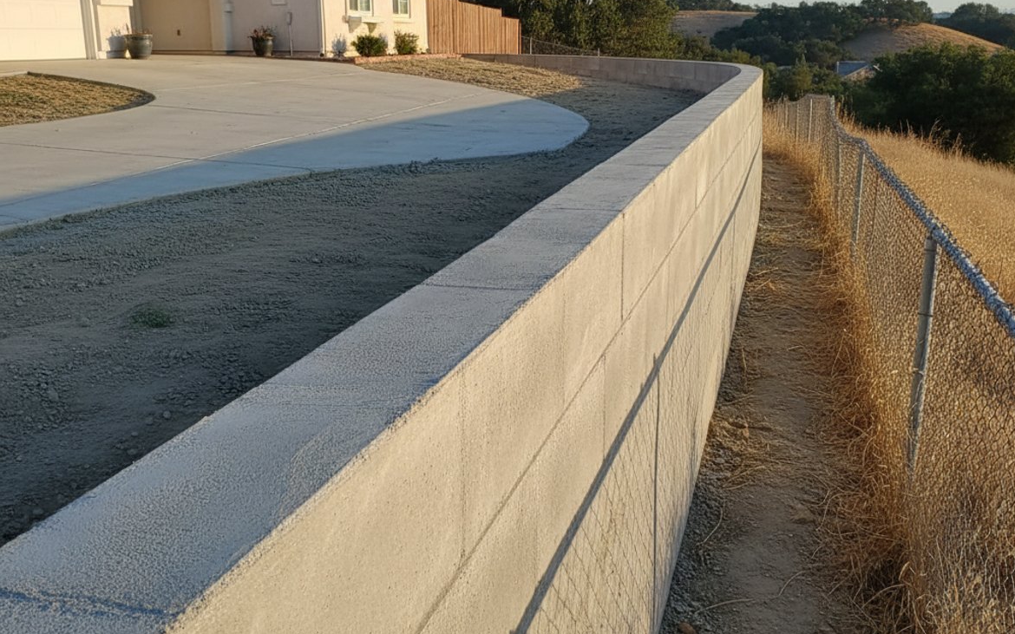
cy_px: 312
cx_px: 520
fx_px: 691
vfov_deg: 49.3
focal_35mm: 25
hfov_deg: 72.5
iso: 246
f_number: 1.8
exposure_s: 1/689
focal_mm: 6.4
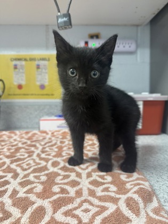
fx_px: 155
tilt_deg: -6.6
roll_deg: -1.0
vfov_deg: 71.6
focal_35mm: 24
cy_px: 112
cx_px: 84
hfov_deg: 56.8
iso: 160
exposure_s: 1/60
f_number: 1.78
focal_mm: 6.76
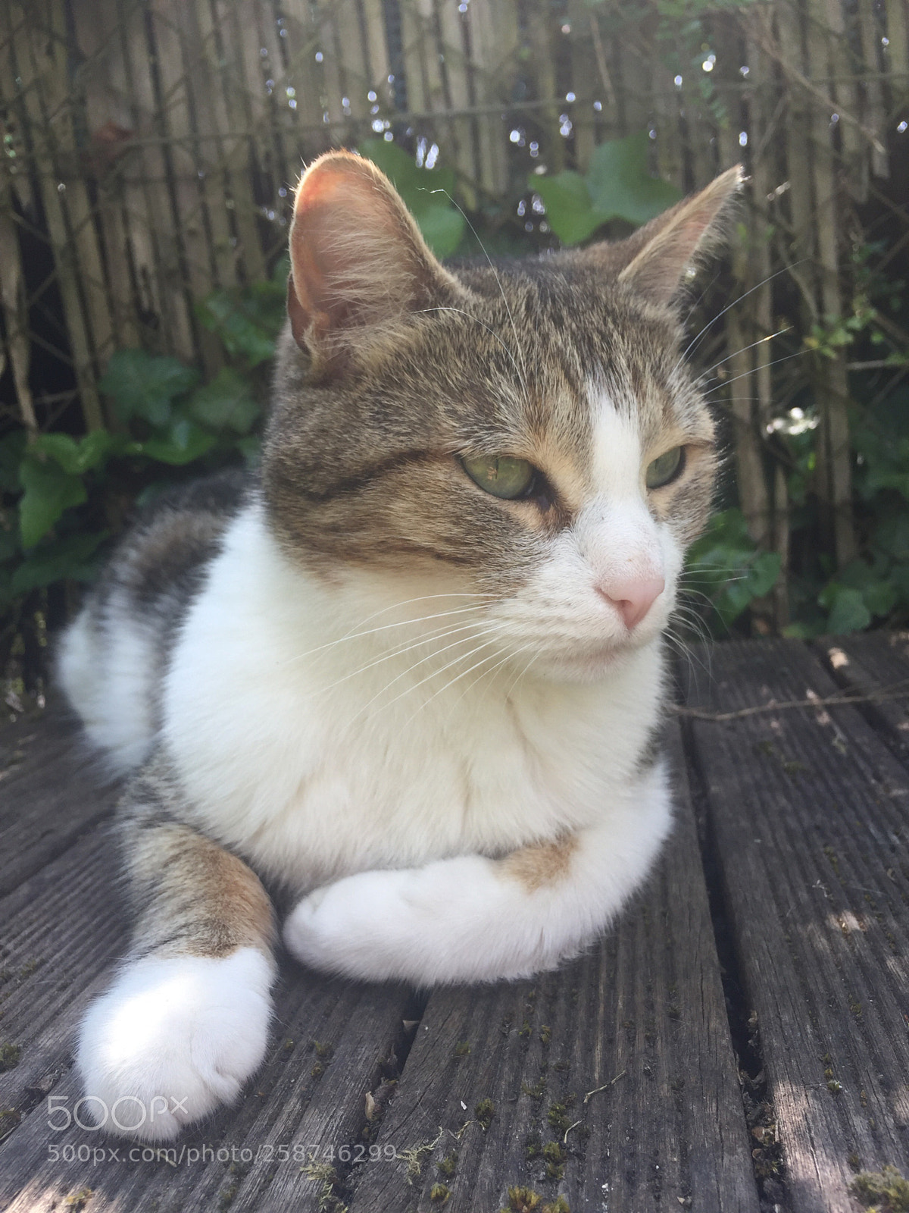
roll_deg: +0.1
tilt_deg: -9.0
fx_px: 1015
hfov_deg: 48.2
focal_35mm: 29
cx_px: 454
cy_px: 606
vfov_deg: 61.7
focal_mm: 4.15
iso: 32
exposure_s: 1/421
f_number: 2.2
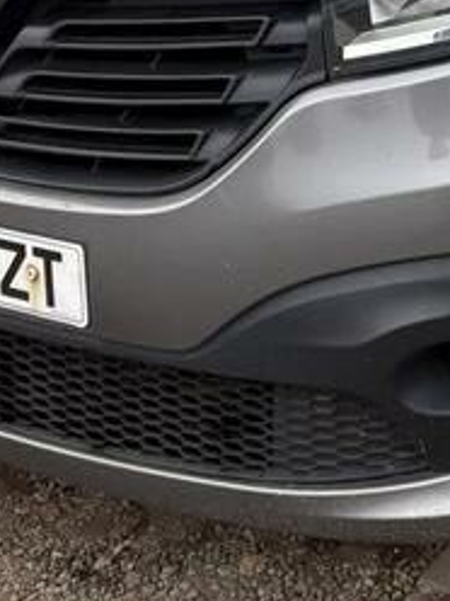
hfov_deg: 15.5
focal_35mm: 94
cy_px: -337
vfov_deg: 18.2
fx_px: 1629
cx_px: 414
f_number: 1.6
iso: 50
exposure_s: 1/612
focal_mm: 5.96
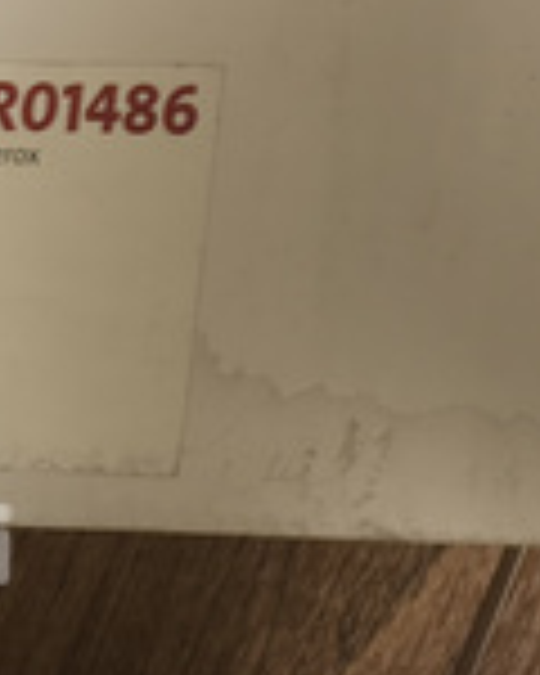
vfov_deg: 18.9
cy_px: -310
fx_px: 1798
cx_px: 914
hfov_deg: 15.2
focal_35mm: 90
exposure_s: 1/25
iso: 1250
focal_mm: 6.14
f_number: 1.65
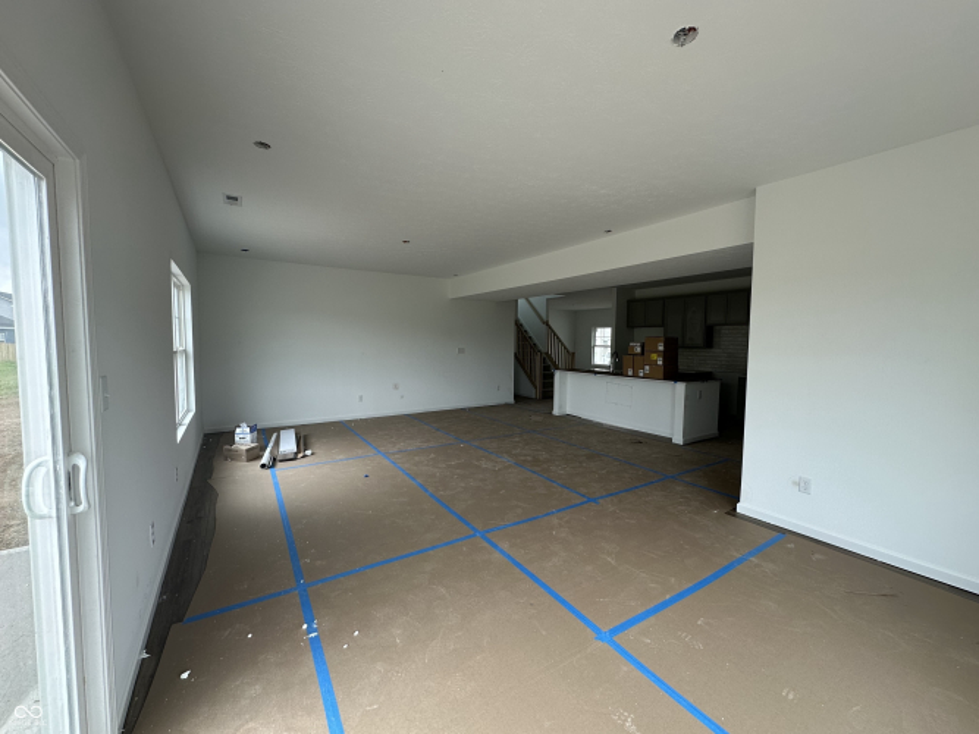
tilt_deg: -3.6
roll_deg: -0.8
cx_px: 490
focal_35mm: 14
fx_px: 396
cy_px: 367
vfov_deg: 85.7
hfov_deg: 102.1
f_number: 2.2
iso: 80
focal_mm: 2.22
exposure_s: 1/99
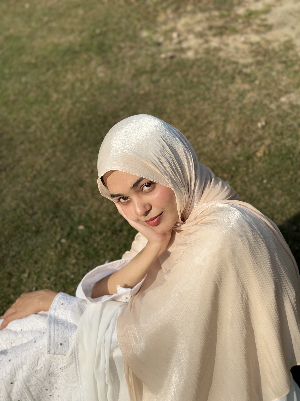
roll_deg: +2.6
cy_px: 200
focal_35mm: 48
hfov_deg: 30.3
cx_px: 150
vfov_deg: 39.7
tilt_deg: -35.0
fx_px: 555
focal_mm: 6.76
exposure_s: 1/5376
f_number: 1.78
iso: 64
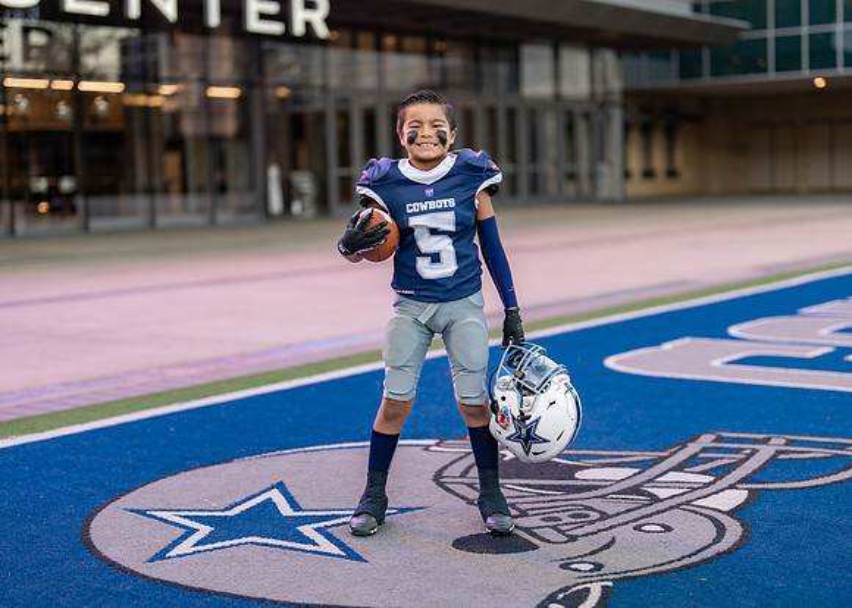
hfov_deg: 32.8
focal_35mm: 60
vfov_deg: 23.7
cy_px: 316
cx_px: 454
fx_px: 1448
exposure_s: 1/400
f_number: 1.2
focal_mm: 50
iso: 200
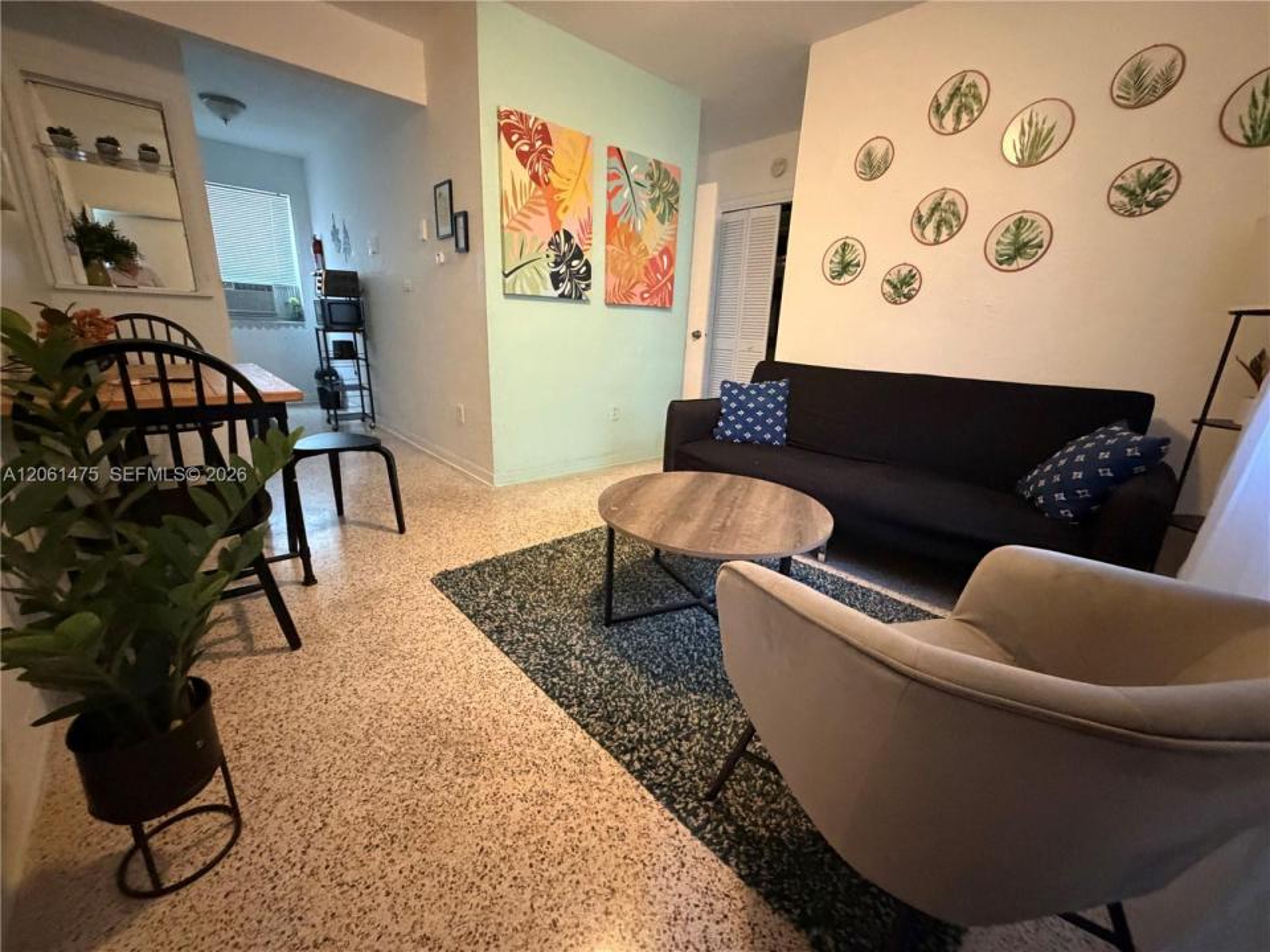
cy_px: 476
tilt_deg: -17.2
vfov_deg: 85.7
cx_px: 635
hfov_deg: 102.1
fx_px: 514
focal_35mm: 14
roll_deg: -1.0
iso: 1000
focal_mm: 2.22
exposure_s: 1/40
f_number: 2.2
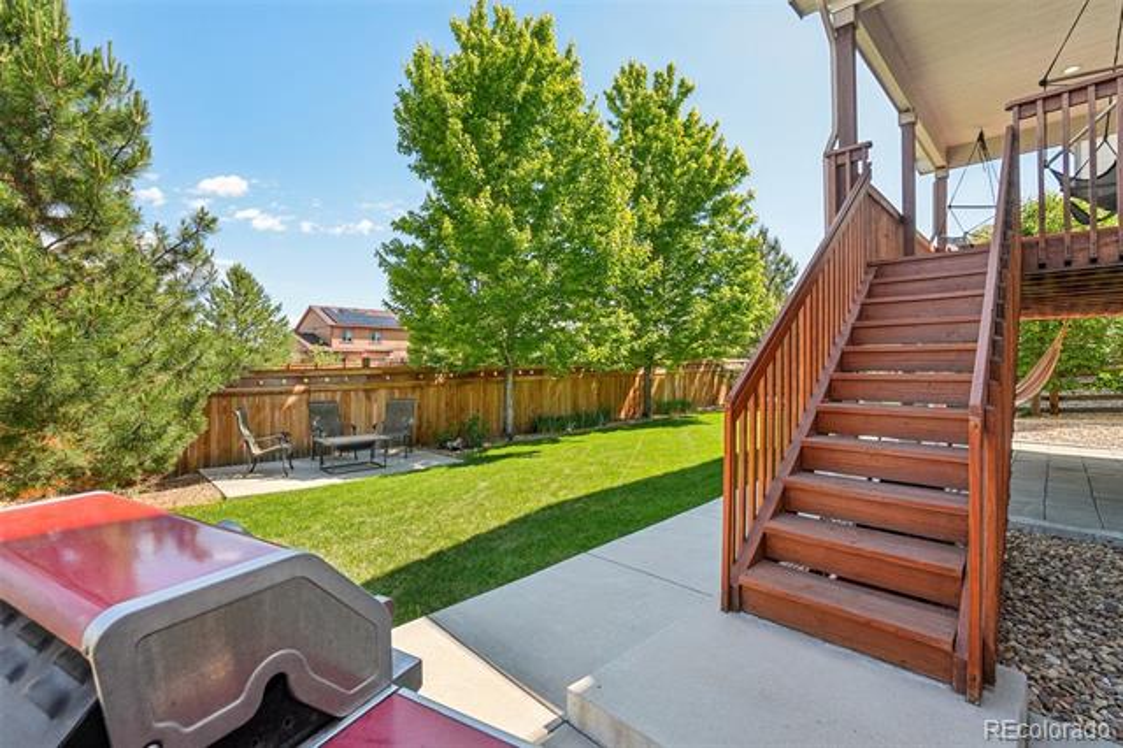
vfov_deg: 77.3
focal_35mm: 15
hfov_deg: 100.4
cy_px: 374
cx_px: 562
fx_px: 468
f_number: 8
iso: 400
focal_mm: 10
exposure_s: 1/320
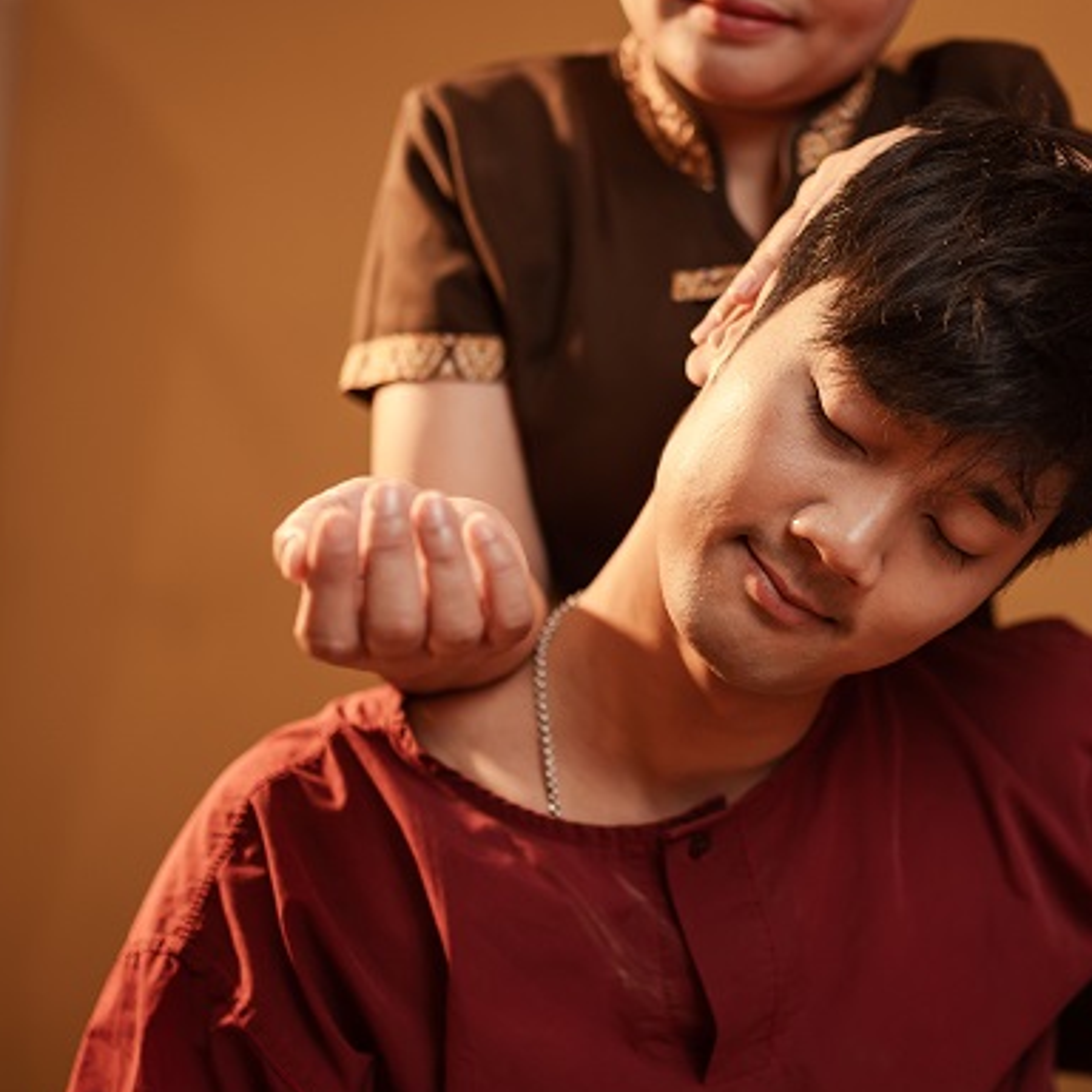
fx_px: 2213
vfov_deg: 27.7
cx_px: 702
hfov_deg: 27.6
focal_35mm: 62
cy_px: 567
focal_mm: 35
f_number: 1.4
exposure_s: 1/320
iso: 320
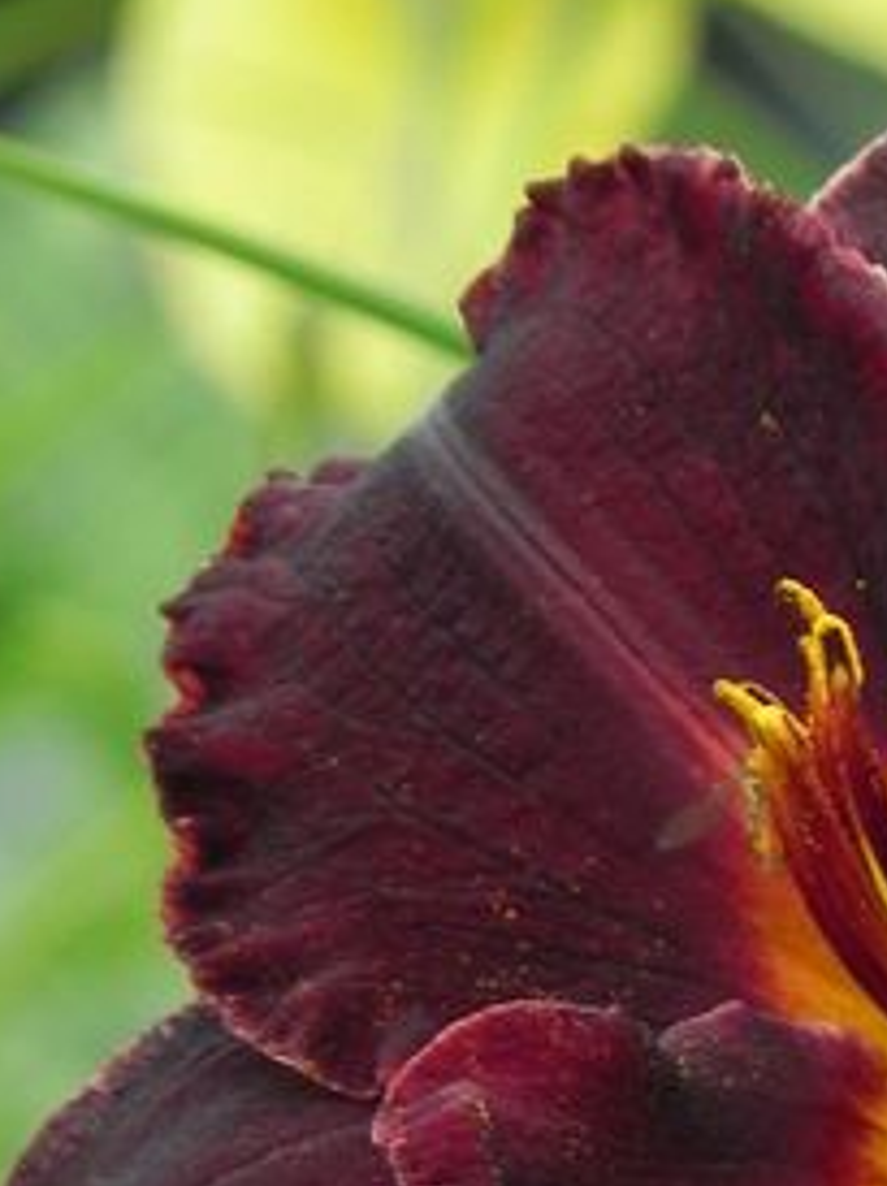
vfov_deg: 1.1
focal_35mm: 1767
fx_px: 60464
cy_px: 991
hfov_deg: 0.8
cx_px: 909
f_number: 5
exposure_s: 1/125
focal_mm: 107.6
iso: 160
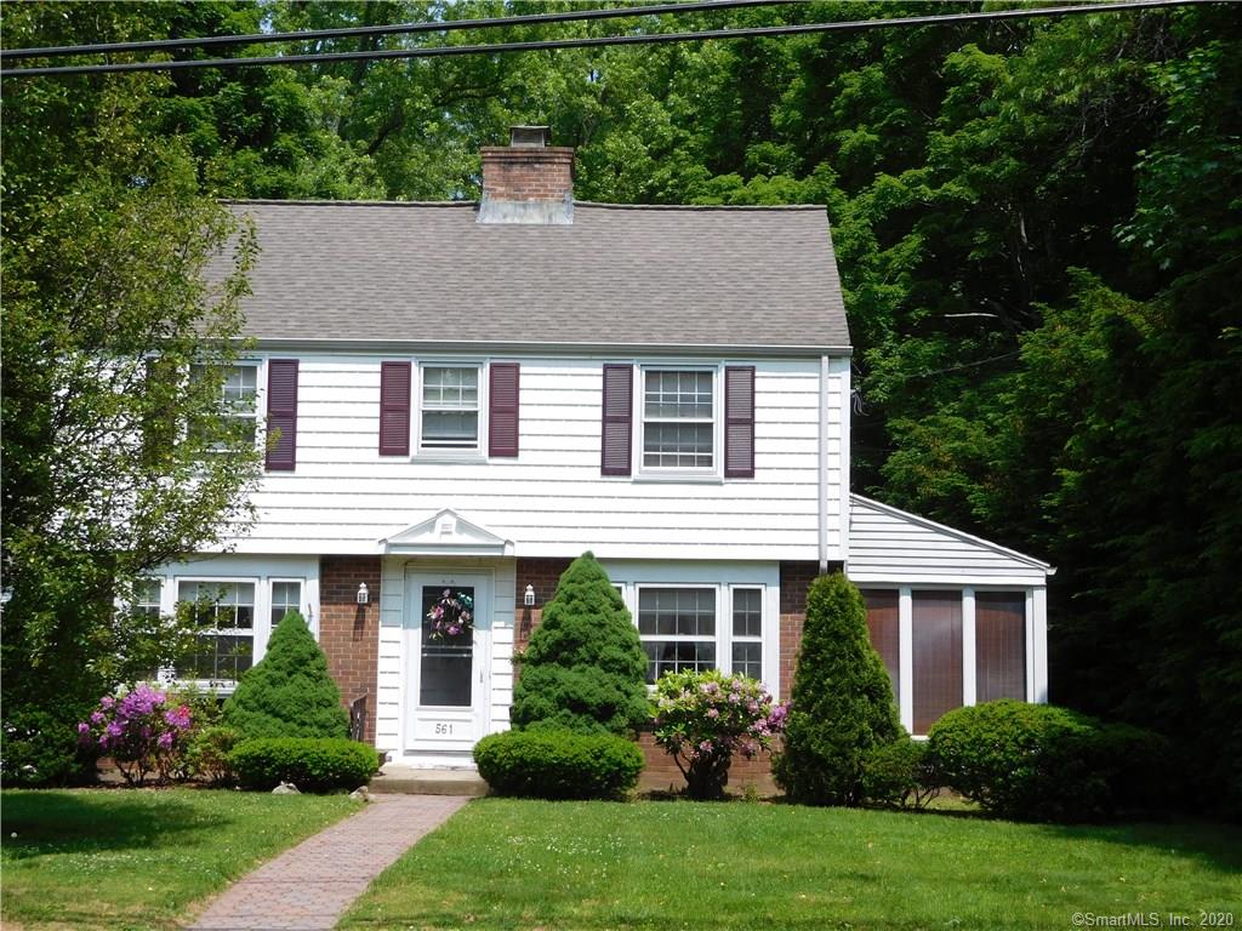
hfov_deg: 34.9
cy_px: 466
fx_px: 1973
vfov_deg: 26.6
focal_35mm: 55
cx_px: 621
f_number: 4.2
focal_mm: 9.8
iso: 125
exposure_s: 1/800
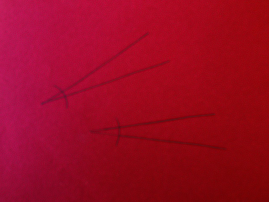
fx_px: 225
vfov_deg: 48.2
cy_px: 101
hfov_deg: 61.7
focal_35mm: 29
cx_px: 134
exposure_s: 1/24
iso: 320
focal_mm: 4.15
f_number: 2.2
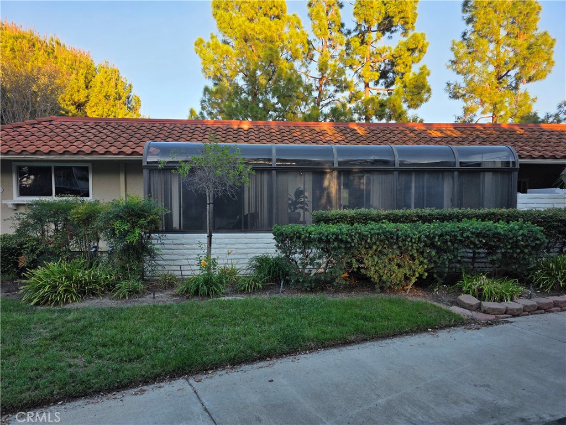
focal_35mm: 23
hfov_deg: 73.9
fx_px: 376
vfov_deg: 58.9
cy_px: 212
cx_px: 283
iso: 25
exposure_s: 1/359
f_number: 1.7
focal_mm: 6.3
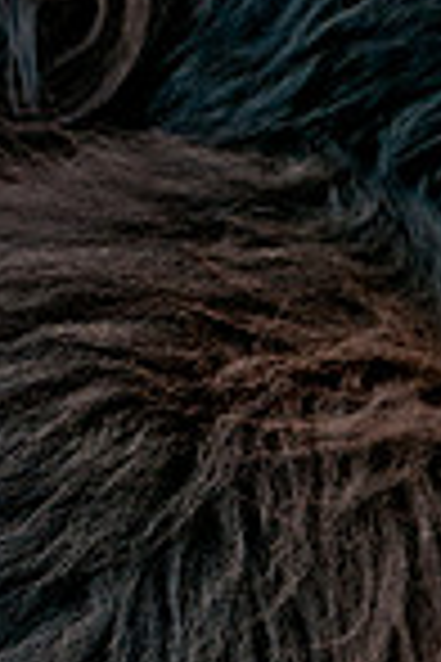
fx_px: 4226
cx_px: -101
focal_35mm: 230
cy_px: 77
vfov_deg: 8.9
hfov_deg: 5.9
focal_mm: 50
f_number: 5.6
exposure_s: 1/100
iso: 200
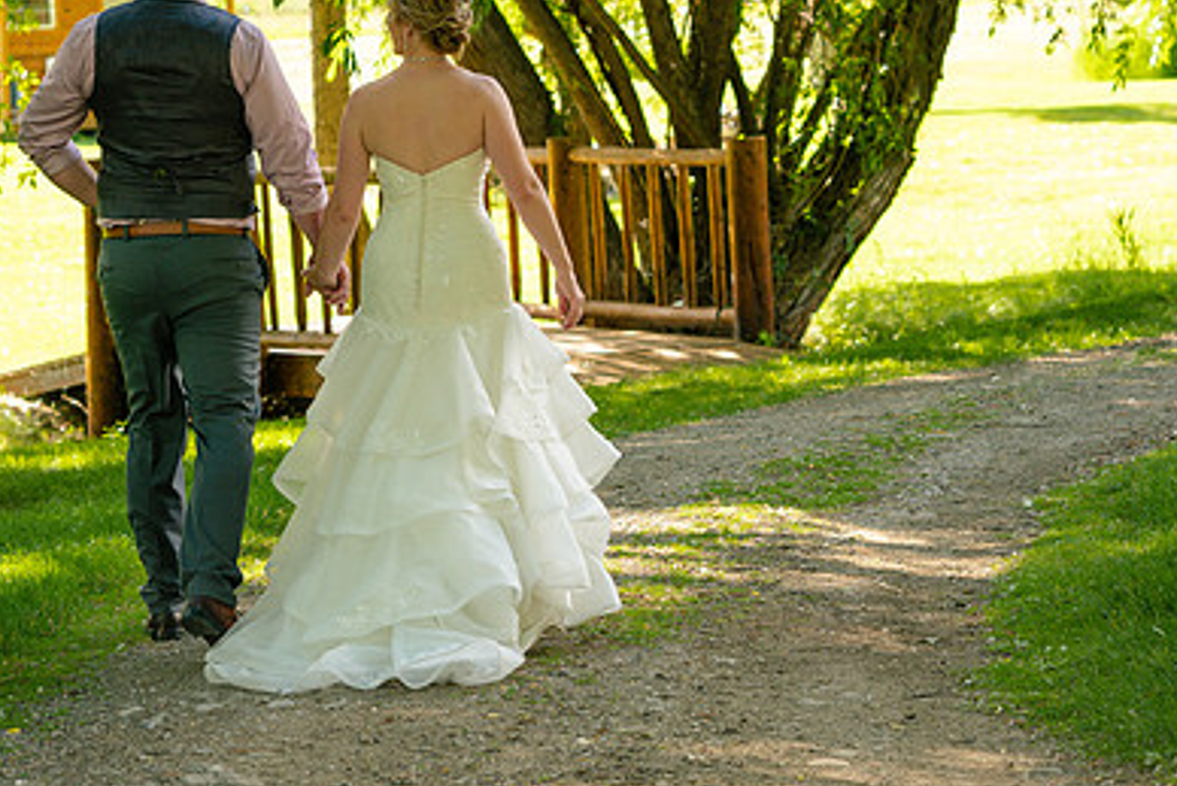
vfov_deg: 9.3
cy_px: 319
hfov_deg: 13.9
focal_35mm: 148
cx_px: 548
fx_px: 4840
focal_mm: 85
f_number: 4.5
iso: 100
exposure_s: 1/125
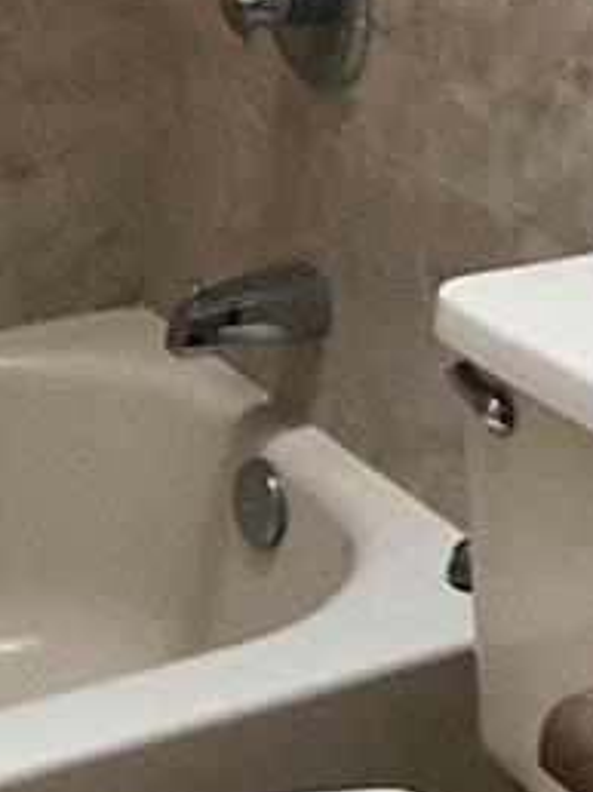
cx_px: 347
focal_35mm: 135
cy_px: 80
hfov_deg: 11.0
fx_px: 3089
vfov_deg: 14.5
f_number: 1.8
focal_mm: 3
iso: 320
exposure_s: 1/40
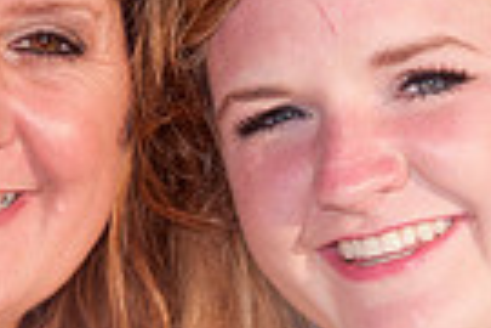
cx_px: 120
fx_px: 6587
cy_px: 213
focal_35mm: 483
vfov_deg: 2.8
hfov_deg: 4.3
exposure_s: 1/250
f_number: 11
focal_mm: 75
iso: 100
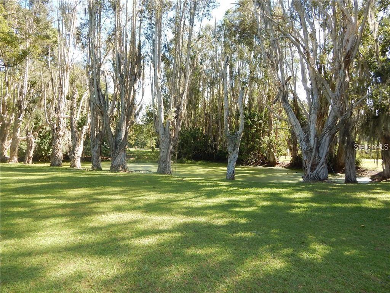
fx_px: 248
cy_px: 146
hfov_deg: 76.4
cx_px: 195
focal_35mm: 22
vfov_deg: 61.1
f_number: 3
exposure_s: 1/320
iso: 125
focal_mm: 4
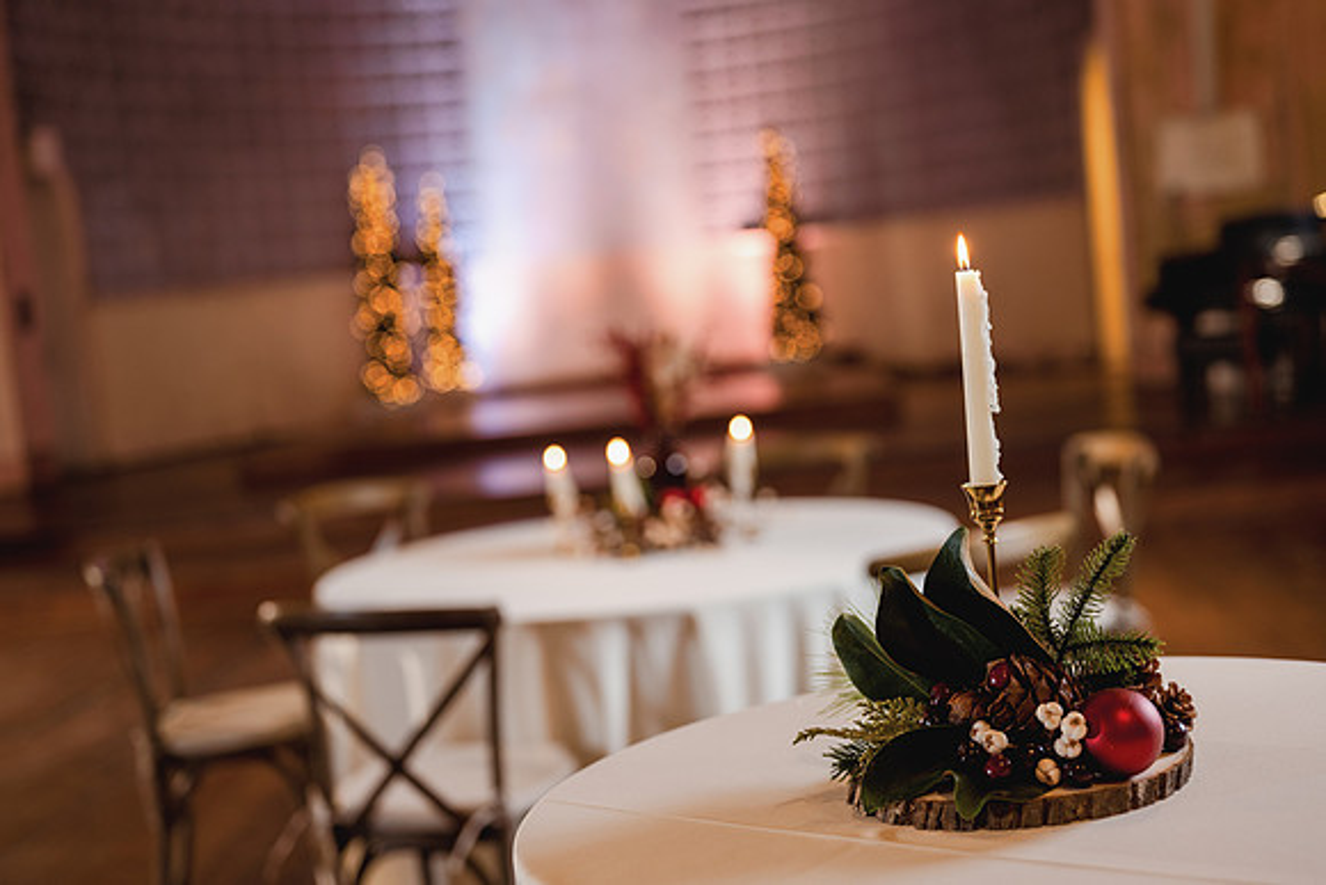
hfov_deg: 39.6
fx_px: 1842
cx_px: 663
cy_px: 442
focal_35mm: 50
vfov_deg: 27.0
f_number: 2.5
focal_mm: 50
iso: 400
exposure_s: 1/60
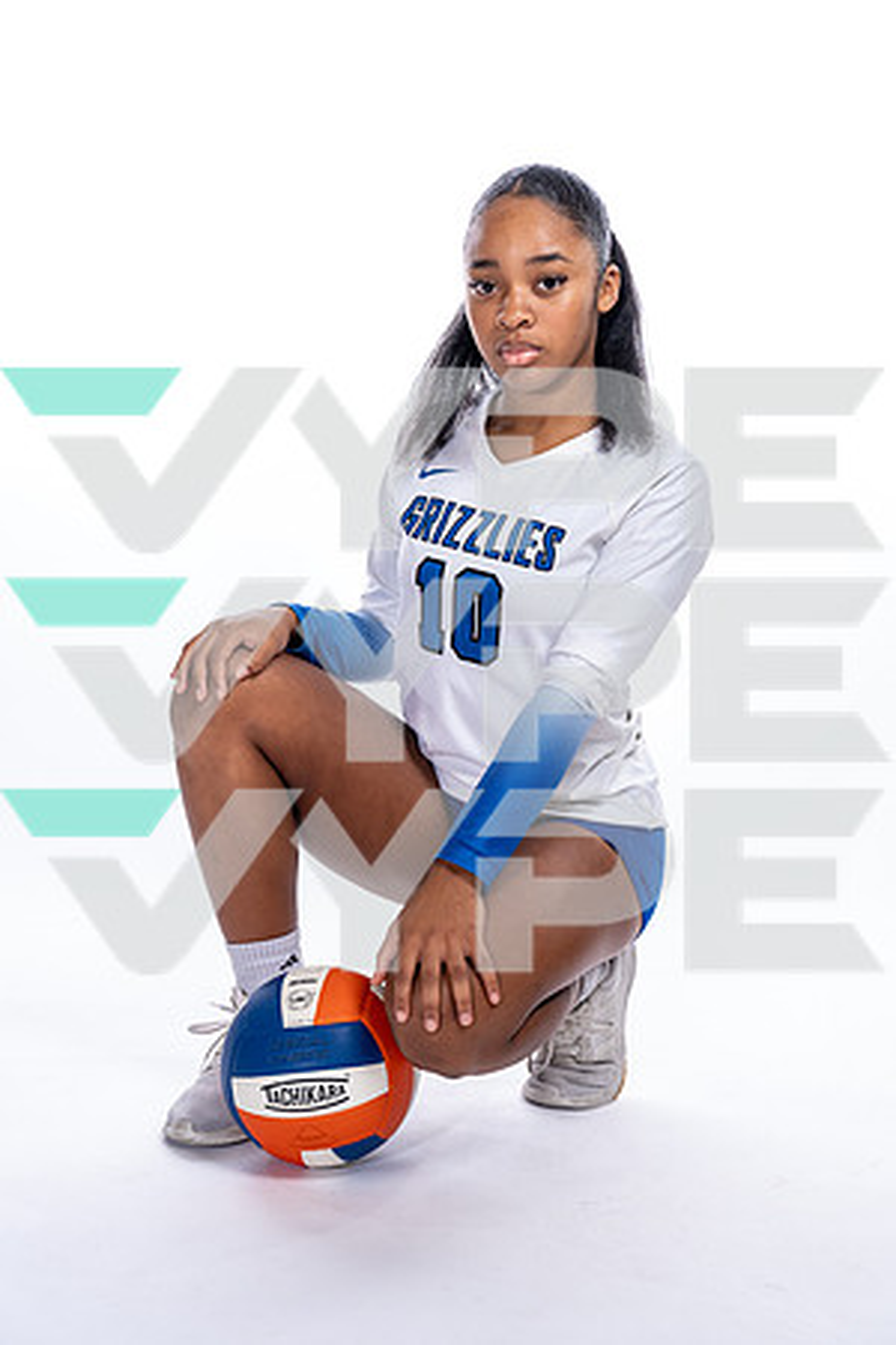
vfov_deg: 36.2
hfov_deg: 24.6
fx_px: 2053
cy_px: 672
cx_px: 448
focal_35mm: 55
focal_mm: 55
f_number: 5.6
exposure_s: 1/250
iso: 400
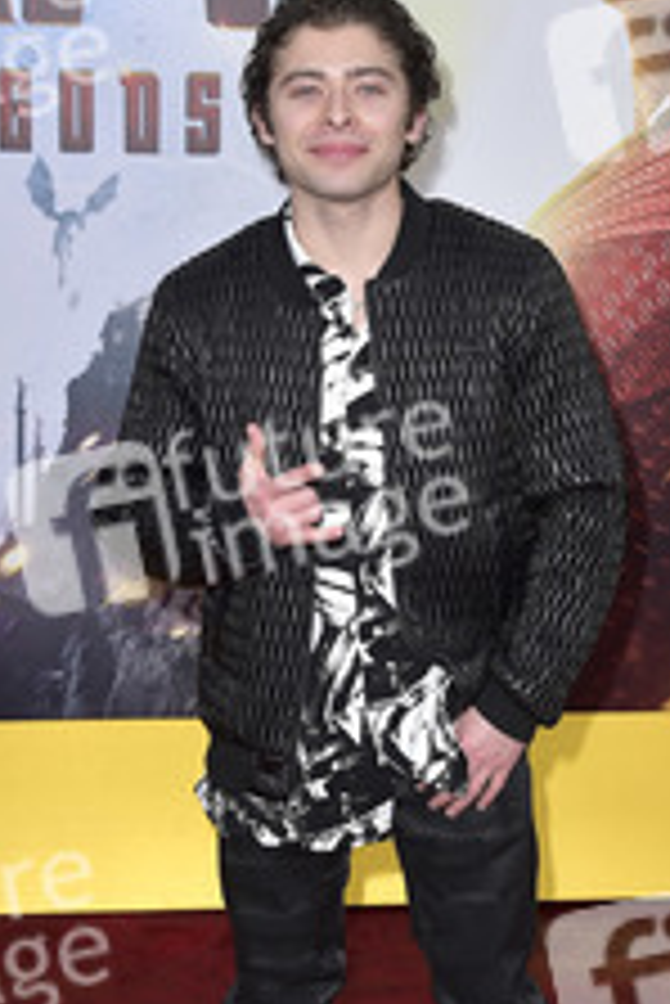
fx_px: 2202
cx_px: 371
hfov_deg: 17.3
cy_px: 734
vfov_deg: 25.4
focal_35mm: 79
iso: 320
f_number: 6.3
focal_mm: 44
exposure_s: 1/250
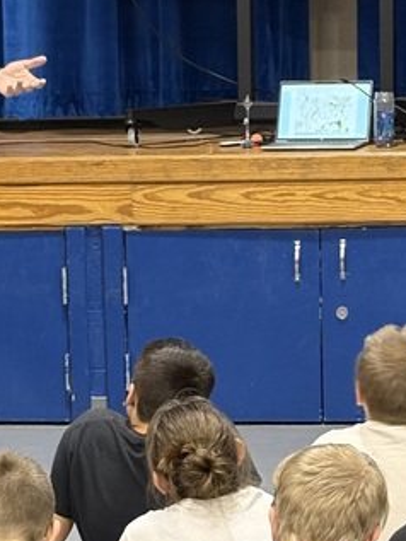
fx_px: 2625
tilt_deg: -8.6
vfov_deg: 11.7
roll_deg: +1.2
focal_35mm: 168
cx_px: 155
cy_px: 403
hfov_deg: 8.8
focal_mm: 5.96
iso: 160
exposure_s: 1/40
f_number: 1.6
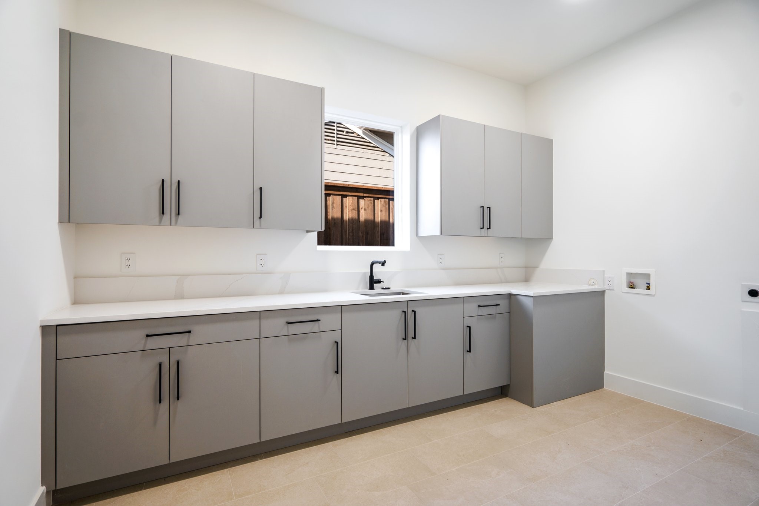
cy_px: 253
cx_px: 380
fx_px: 337
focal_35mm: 16
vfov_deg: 73.7
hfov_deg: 96.7
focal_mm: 16
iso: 160
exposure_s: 1/10
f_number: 4
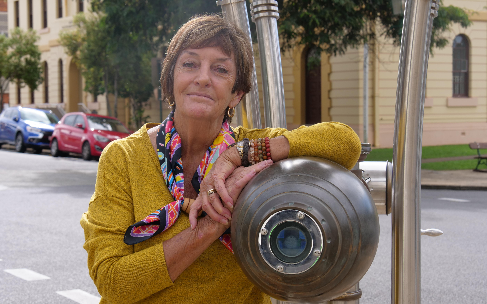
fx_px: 1049
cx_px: 243
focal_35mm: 79
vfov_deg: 16.5
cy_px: 158
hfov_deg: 26.1
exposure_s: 1/250
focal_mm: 37
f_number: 6.3
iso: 200
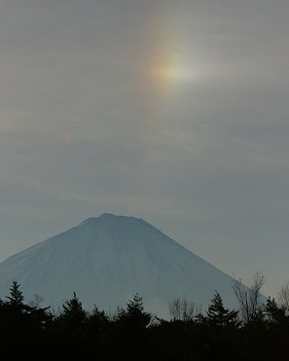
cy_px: 151
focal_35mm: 107
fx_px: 1140
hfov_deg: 14.5
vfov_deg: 18.0
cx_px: 137
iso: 200
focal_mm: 55
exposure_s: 1/3000
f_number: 11
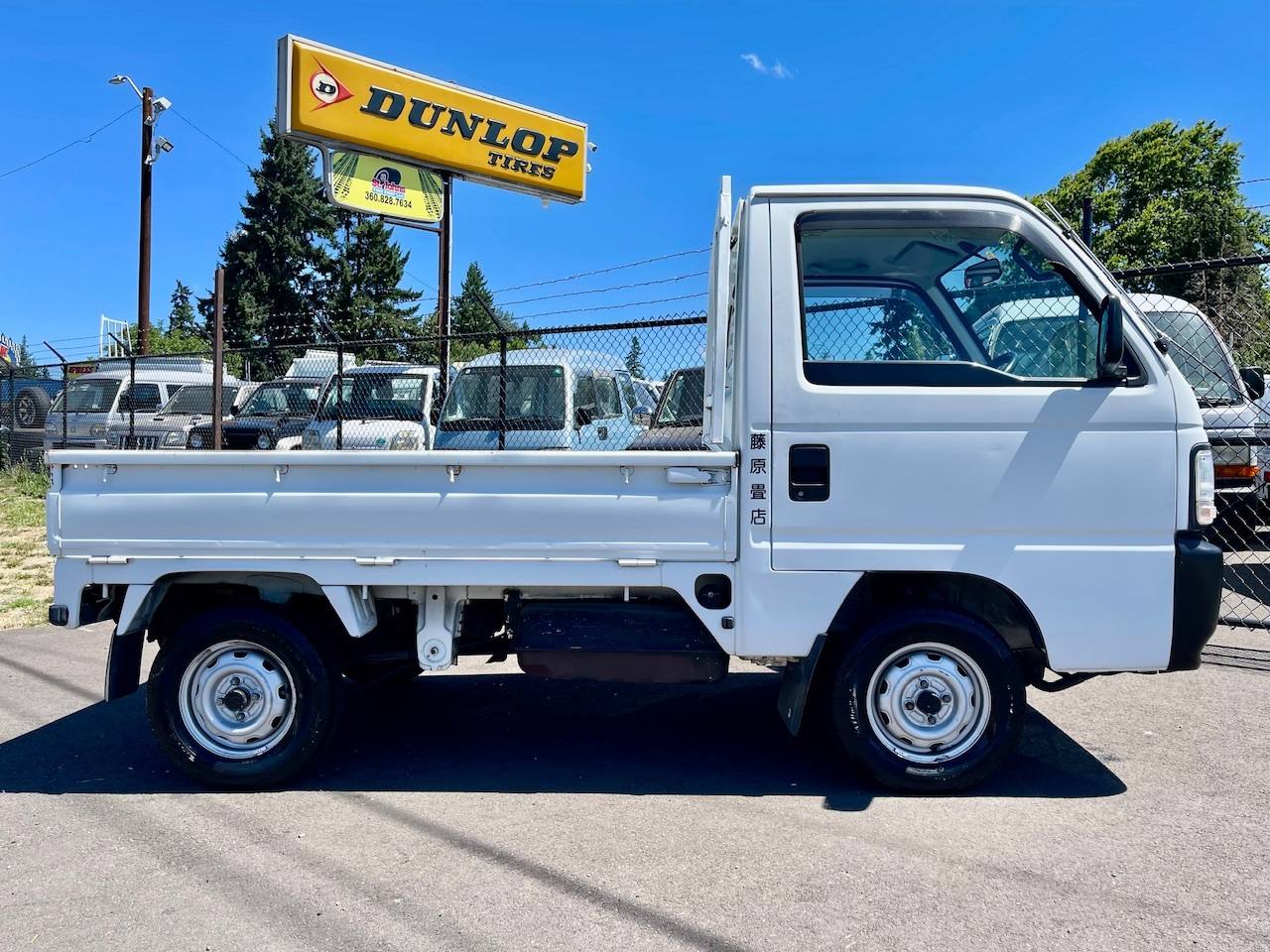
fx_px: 917
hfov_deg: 69.4
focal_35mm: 25
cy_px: 476
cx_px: 635
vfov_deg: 54.9
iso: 32
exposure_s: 1/2247
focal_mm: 5.1
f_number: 1.6
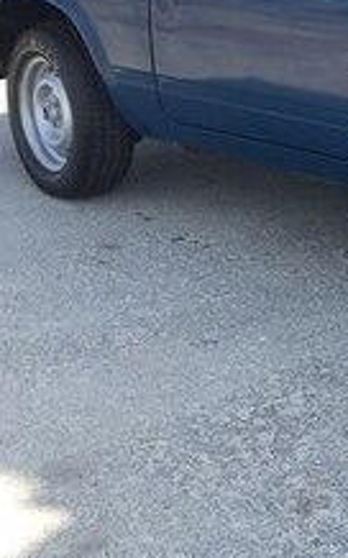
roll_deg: -2.6
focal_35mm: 93
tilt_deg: -14.3
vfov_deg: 22.0
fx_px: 1413
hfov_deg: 12.8
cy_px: 104
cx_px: 617
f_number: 2.2
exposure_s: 1/449
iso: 32
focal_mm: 4.15
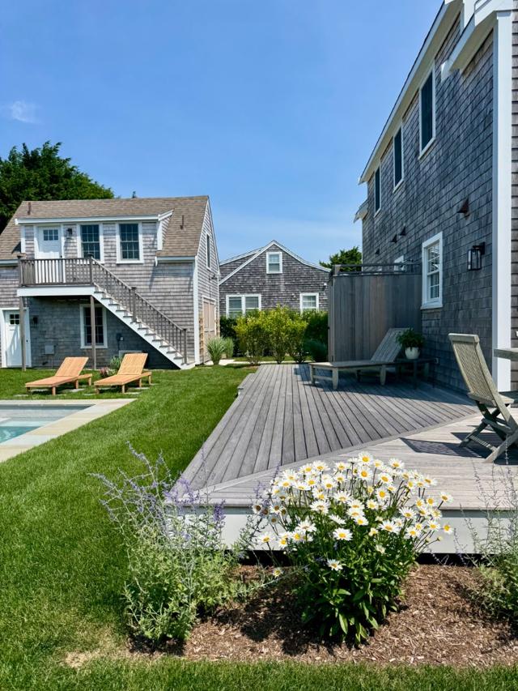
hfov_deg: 56.8
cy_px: 346
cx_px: 259
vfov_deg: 71.6
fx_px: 479
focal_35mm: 24
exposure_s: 1/5814
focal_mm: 6.76
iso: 80
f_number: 1.78
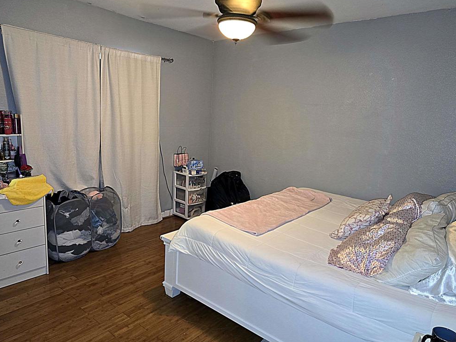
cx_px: 233
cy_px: 164
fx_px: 316
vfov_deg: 56.8
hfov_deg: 71.6
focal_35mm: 24
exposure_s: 1/13.4
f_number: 1.7
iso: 125
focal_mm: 6.3
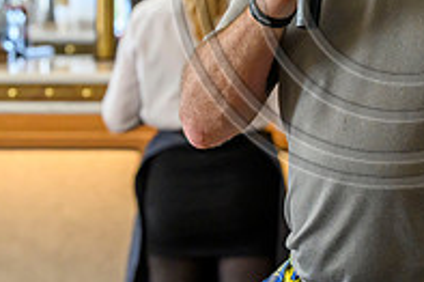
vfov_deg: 5.3
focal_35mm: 256
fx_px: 3013
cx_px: 390
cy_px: -36
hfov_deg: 8.0
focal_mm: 87
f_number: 4
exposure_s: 1/500
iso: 4000
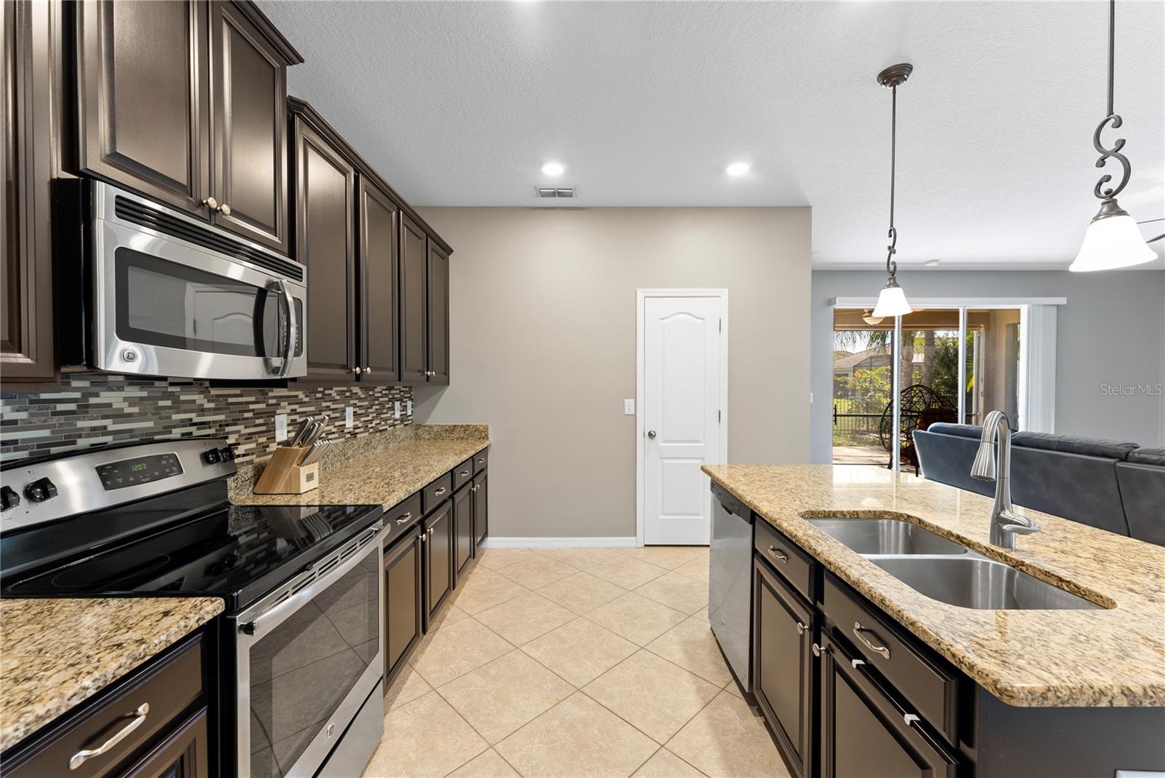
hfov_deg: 104.2
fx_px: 453
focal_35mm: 14
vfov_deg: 81.3
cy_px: 389
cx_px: 582
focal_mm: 14
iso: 250
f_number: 7.1
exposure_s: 1/1.67
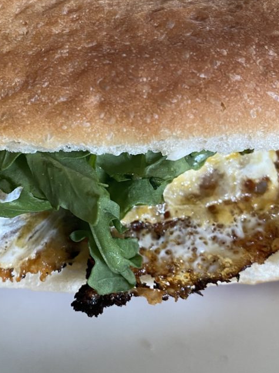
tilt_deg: -40.1
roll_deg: -1.1
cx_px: 125
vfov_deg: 44.8
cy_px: 181
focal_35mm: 42
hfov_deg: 34.3
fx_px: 452
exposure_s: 1/60
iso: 400
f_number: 1.8
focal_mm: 4.25
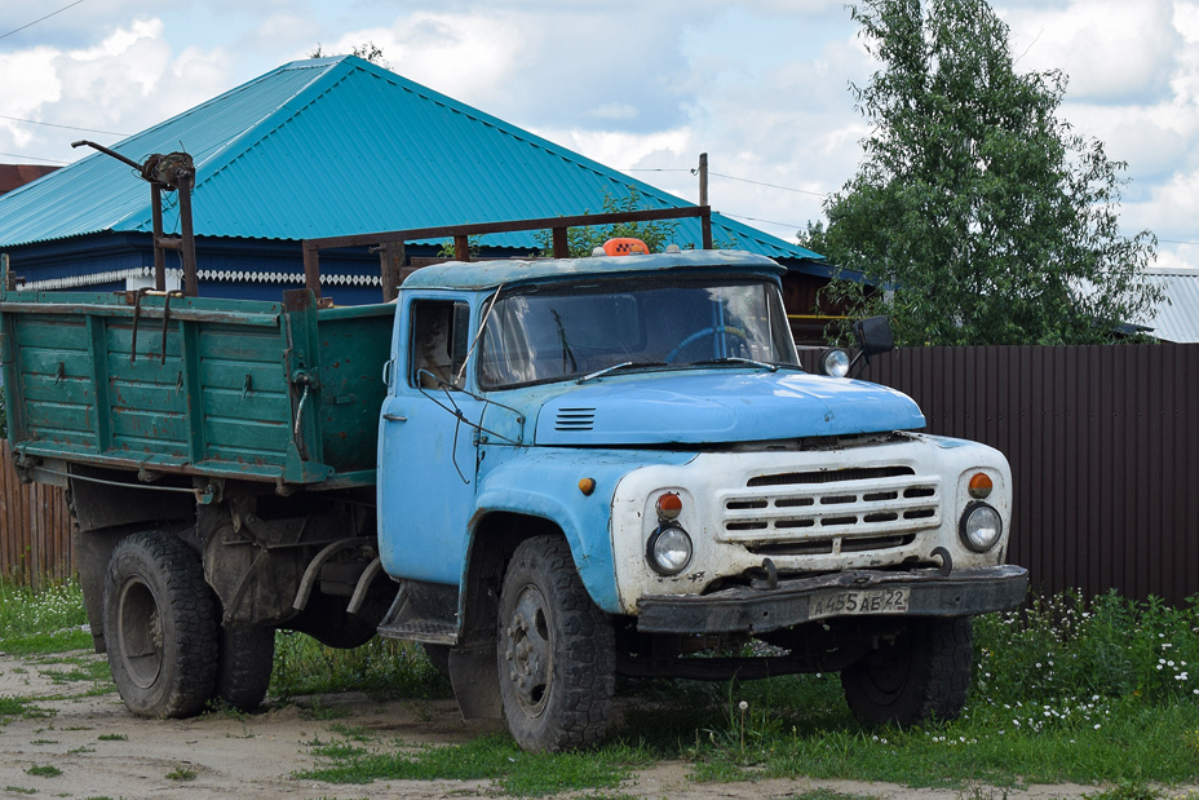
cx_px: 561
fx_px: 3552
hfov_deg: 19.2
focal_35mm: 107
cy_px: 357
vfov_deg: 12.8
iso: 200
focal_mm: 55
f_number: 6.3
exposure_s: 1/500
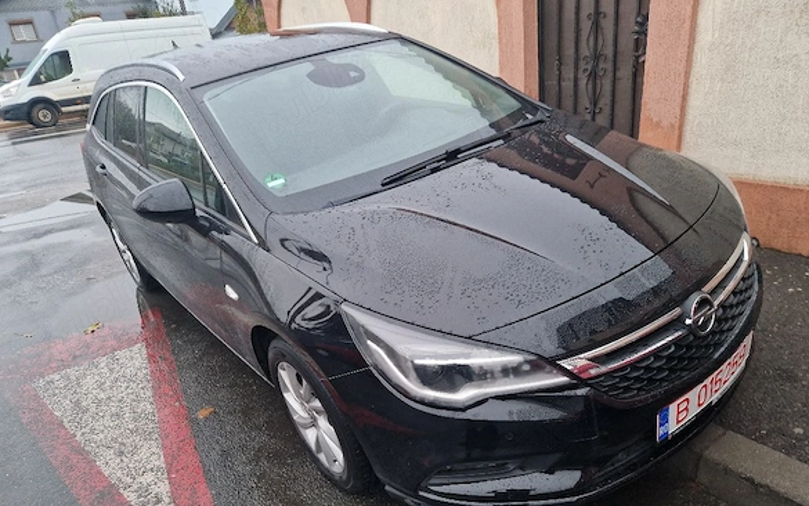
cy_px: 296
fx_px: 551
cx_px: 402
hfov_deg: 72.5
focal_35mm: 25
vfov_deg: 49.1
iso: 640
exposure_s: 1/33
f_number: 1.8
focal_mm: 5.4
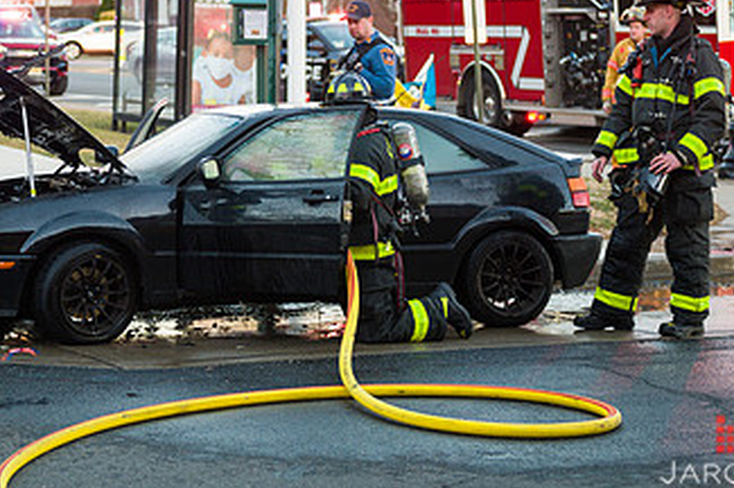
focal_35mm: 100
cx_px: 221
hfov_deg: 20.3
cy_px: 97
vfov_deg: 13.6
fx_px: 2037
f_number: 3.2
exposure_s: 1/320
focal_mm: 56
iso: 640
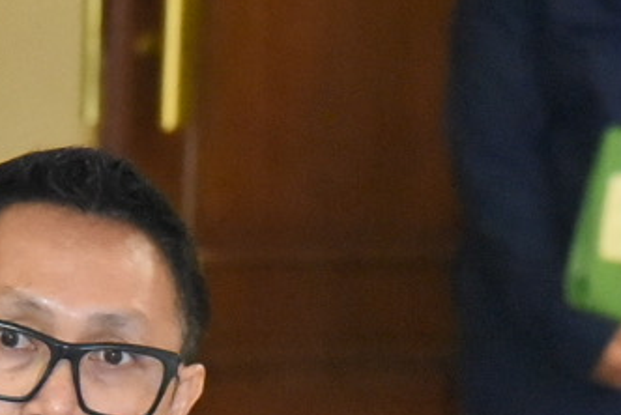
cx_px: -309
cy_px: 600
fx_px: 10100
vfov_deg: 2.4
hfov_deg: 3.5
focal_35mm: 585
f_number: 5
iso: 12800
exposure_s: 1/200
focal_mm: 120
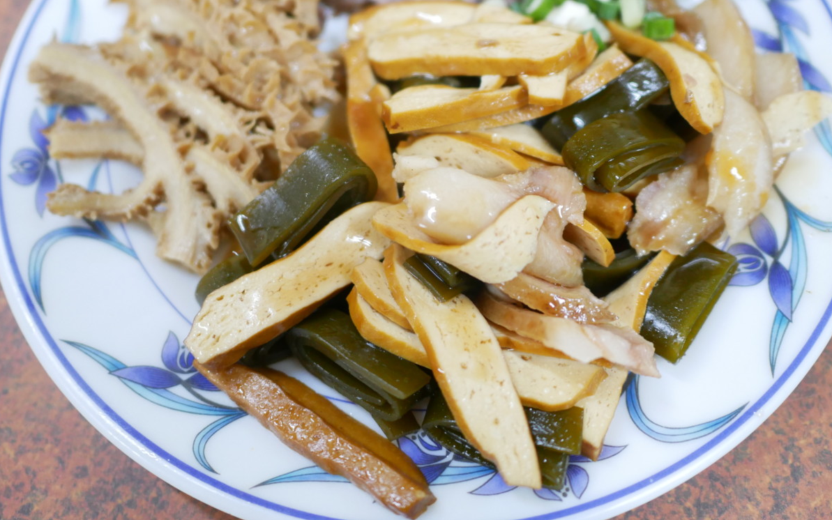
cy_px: 207
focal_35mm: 32
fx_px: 726
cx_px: 416
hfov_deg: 59.6
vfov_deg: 39.3
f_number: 1.7
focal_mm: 15
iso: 1000
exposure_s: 1/60
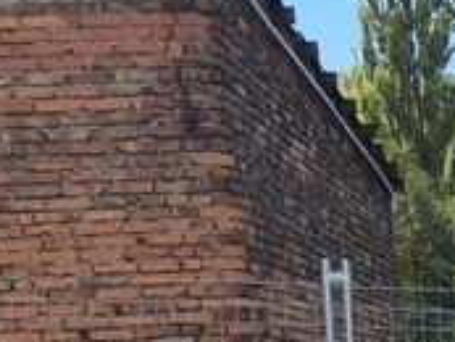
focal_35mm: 136
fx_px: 1789
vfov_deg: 9.2
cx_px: 747
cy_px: 950
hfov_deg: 13.4
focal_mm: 5.4
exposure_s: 1/1408
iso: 25
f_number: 1.8
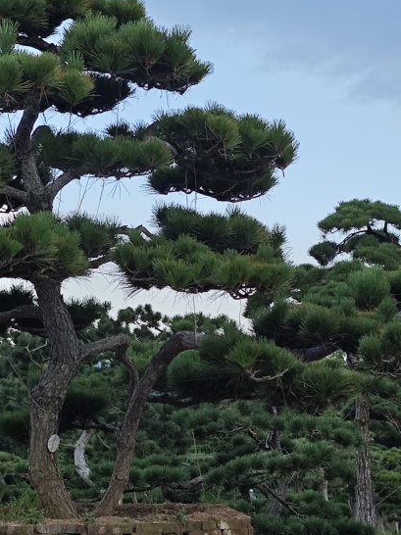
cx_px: 152
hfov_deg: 17.1
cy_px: 317
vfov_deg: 22.7
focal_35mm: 86
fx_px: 1329
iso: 50
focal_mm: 6.55
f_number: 1.6
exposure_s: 1/469
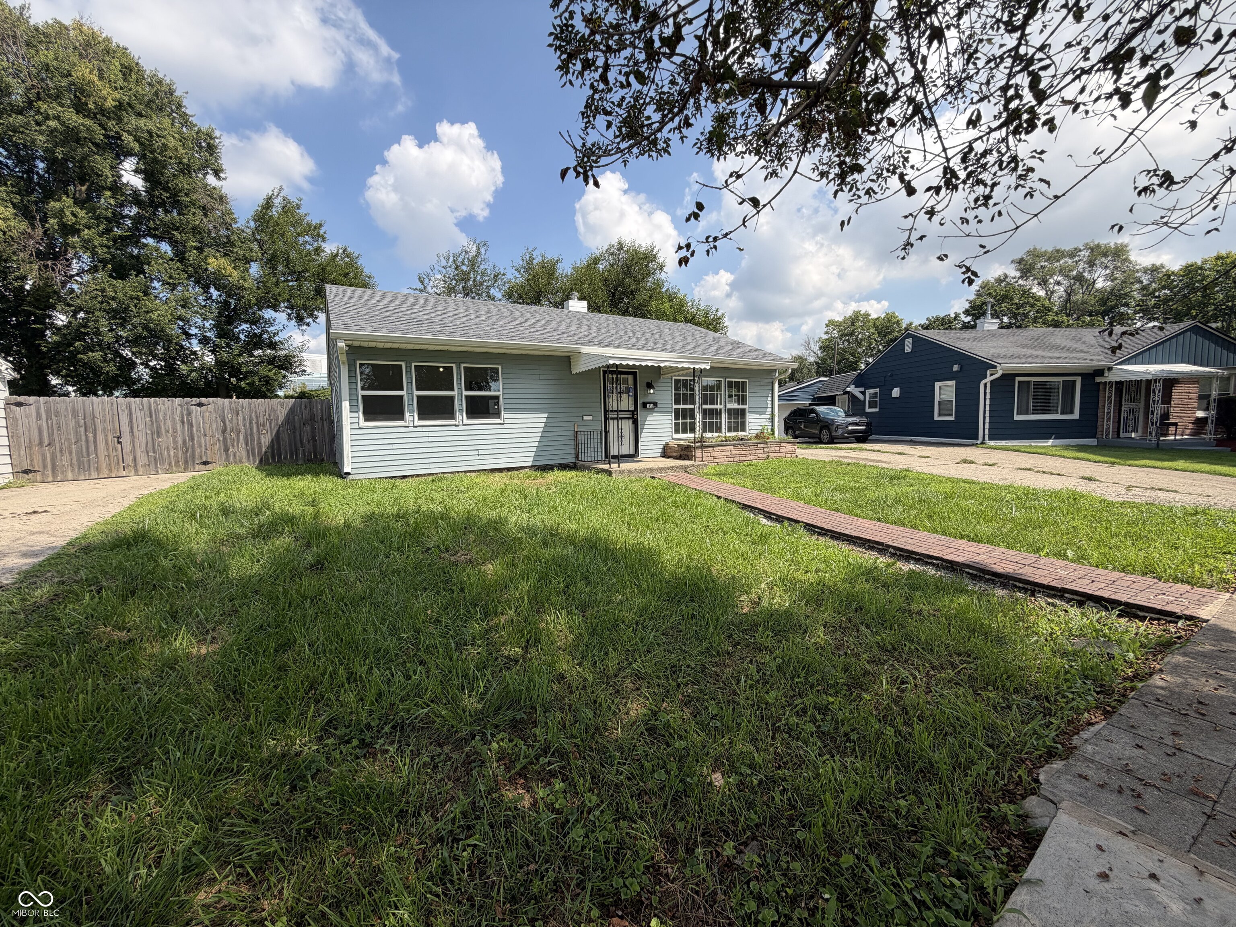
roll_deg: +1.6
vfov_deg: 85.7
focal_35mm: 14
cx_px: 618
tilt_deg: -4.5
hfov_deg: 102.1
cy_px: 464
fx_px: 500
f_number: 2.2
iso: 25
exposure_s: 1/770
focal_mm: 2.22
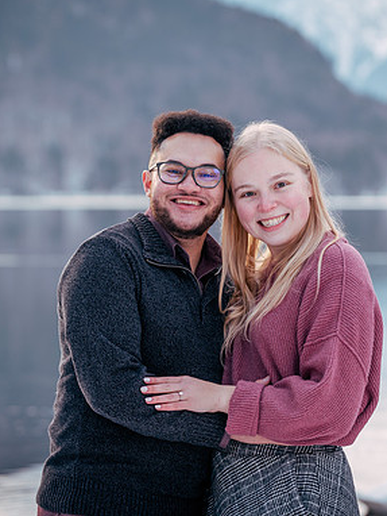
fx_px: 2427
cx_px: 227
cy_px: 258
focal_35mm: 163
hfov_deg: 9.1
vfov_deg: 12.1
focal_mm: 110
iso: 250
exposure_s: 1/320
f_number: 4
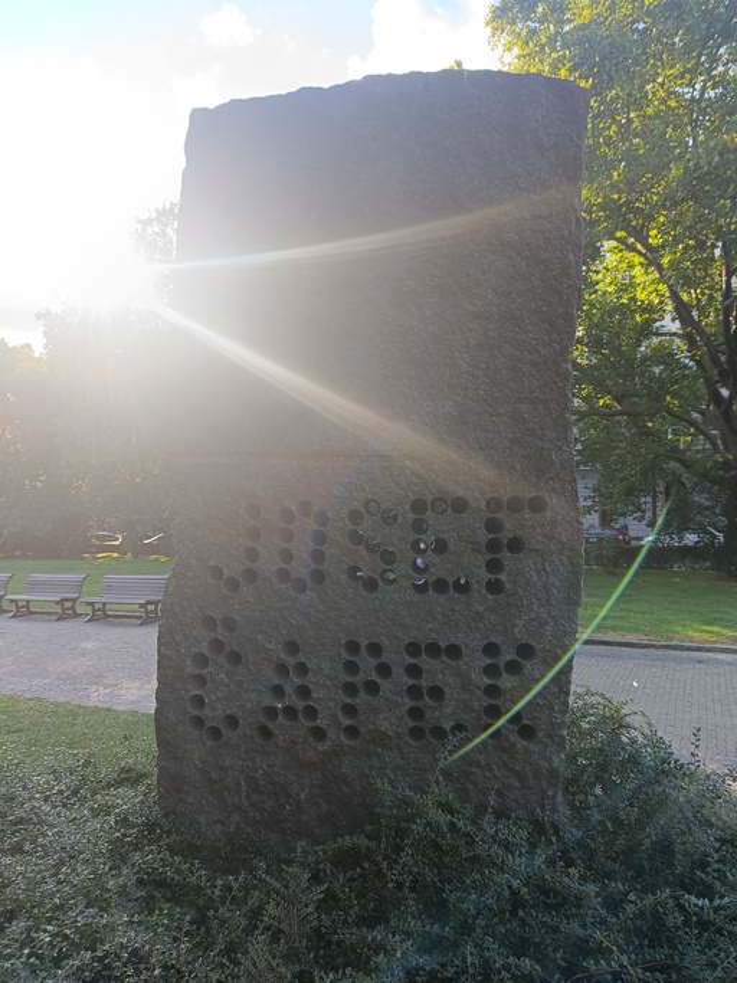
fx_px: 682
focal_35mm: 24
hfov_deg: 56.8
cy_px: 492
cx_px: 368
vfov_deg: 71.6
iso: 52
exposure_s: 1/153
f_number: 1.88
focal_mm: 5.59
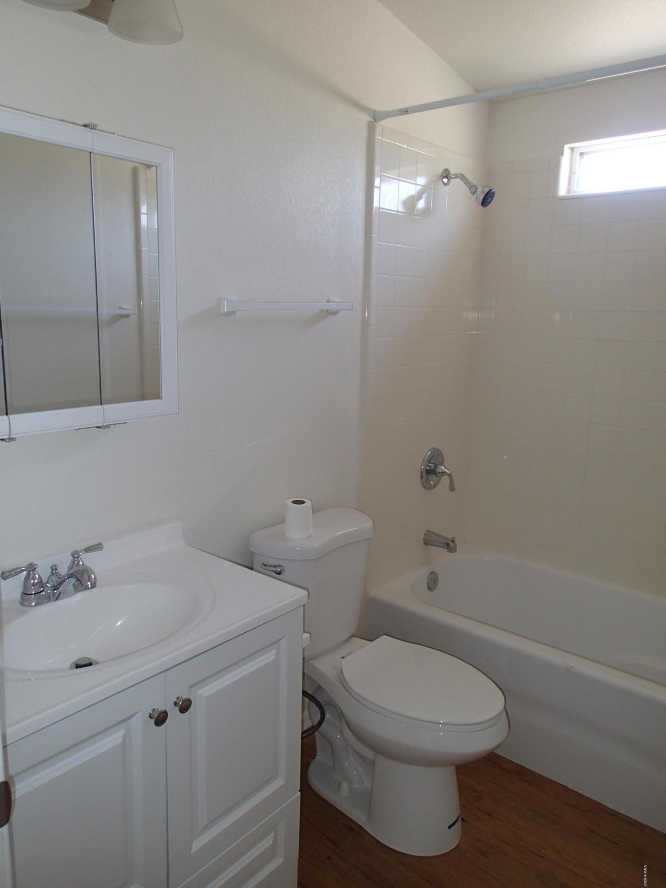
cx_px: 333
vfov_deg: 69.4
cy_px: 444
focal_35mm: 25
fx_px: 641
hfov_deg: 54.9
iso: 200
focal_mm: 4.5
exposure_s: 1/30
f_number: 2
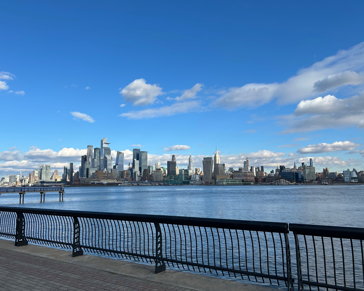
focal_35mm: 28
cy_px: 143
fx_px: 302
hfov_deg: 62.1
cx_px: 165
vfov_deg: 51.5
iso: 50
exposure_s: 1/4630
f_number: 1.5
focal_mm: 5.7
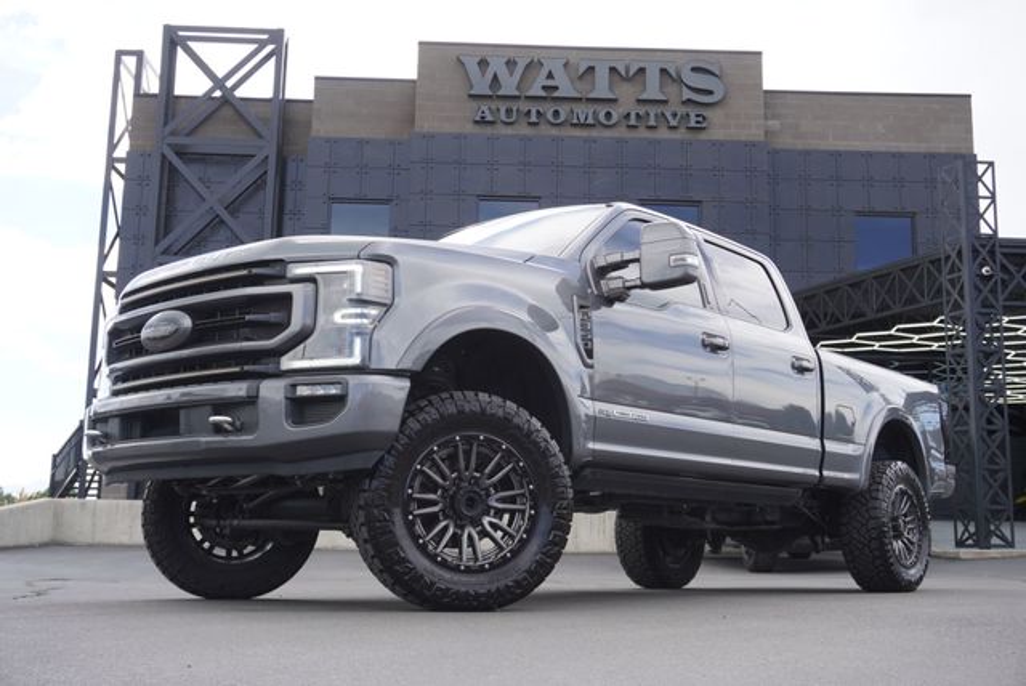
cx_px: 513
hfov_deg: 47.9
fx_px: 1155
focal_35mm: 40
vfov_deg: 33.1
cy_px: 343
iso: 100
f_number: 6.3
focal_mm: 27
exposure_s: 1/125
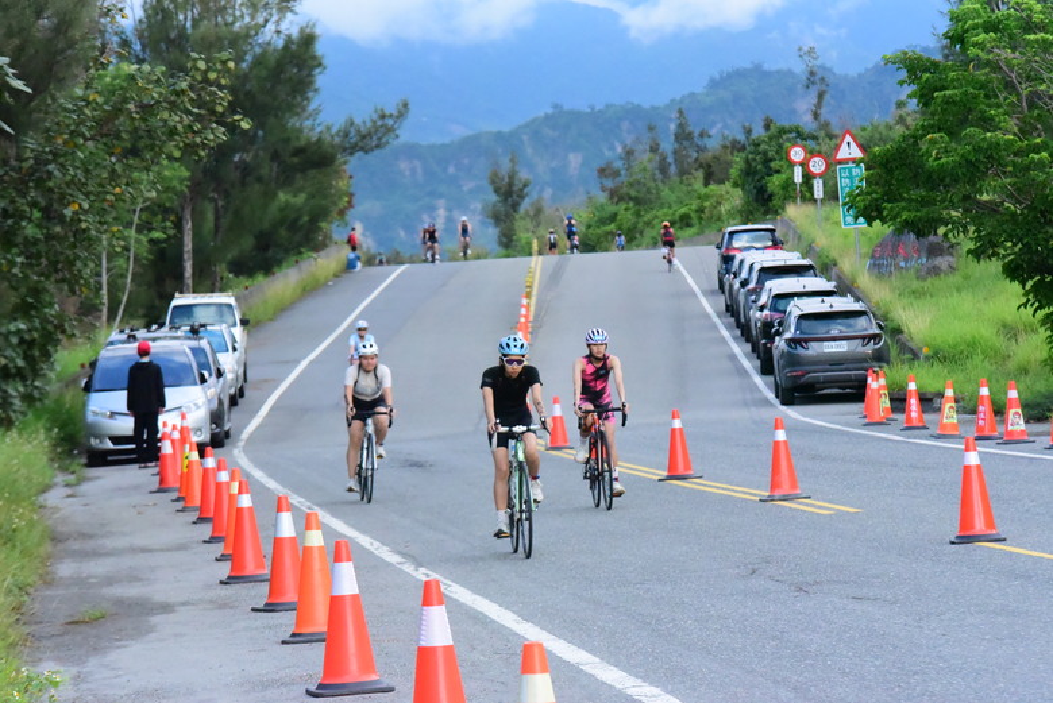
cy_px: 352
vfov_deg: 8.1
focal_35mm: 170
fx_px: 4975
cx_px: 526
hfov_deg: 12.1
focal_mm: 170
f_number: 10
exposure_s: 1/4000
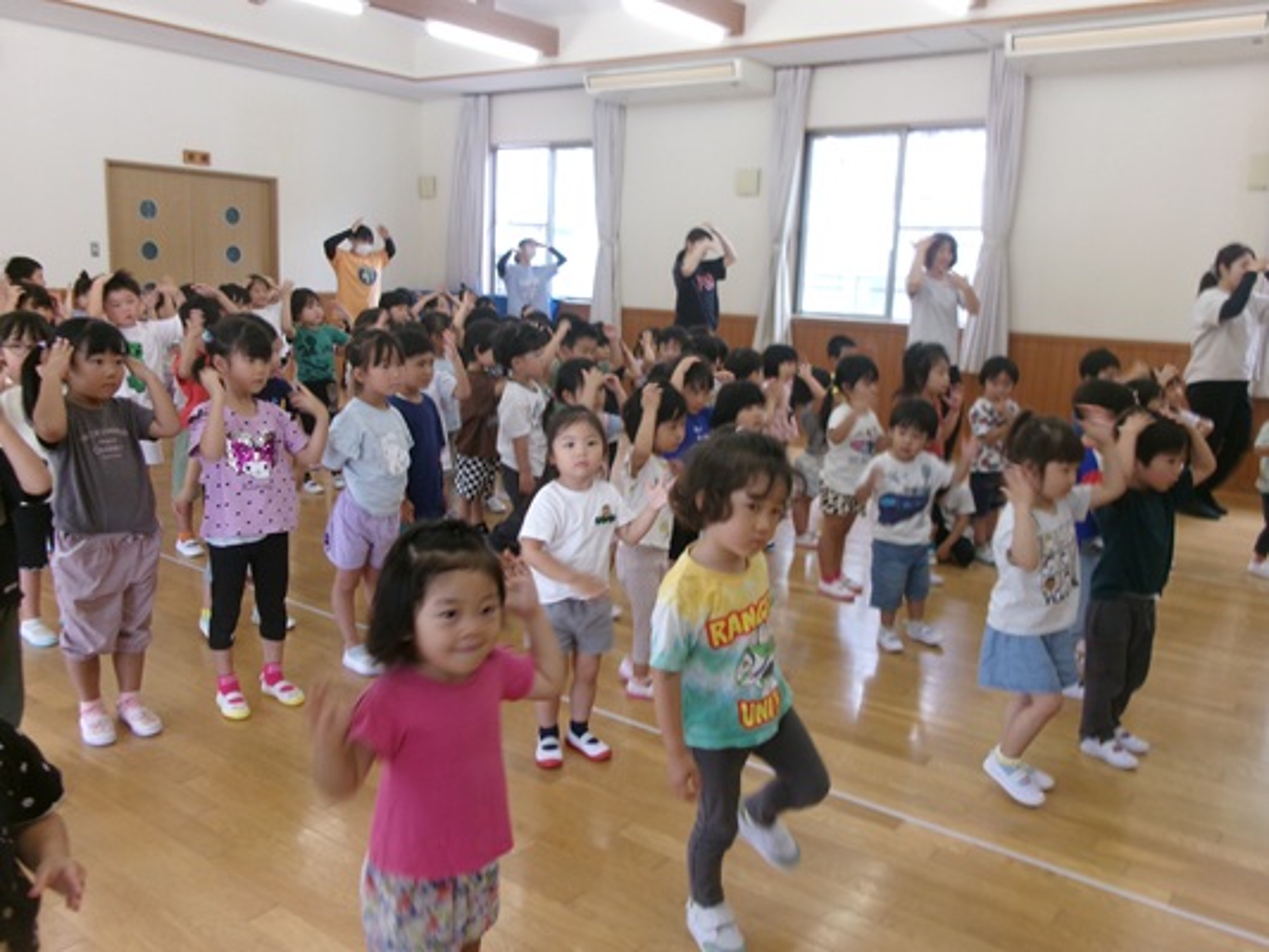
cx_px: 634
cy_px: 476
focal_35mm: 28
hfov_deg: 63.4
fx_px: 1027
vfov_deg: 49.8
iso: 191
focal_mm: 5.1
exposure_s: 1/34
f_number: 3.9
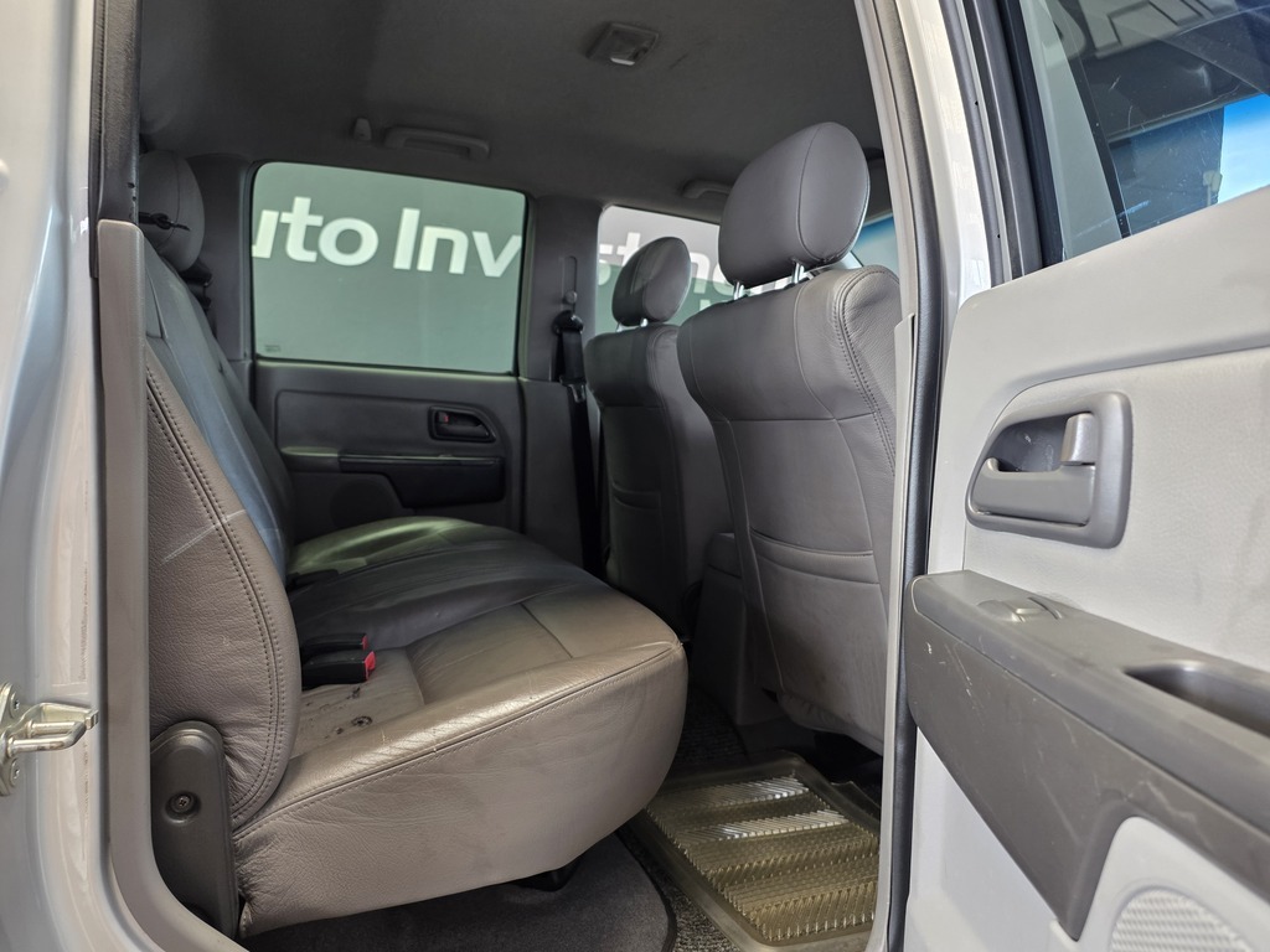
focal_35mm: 23
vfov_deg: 58.9
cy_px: 476
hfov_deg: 73.9
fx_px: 844
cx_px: 635
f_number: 1.7
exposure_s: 1/180
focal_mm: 6.25
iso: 200
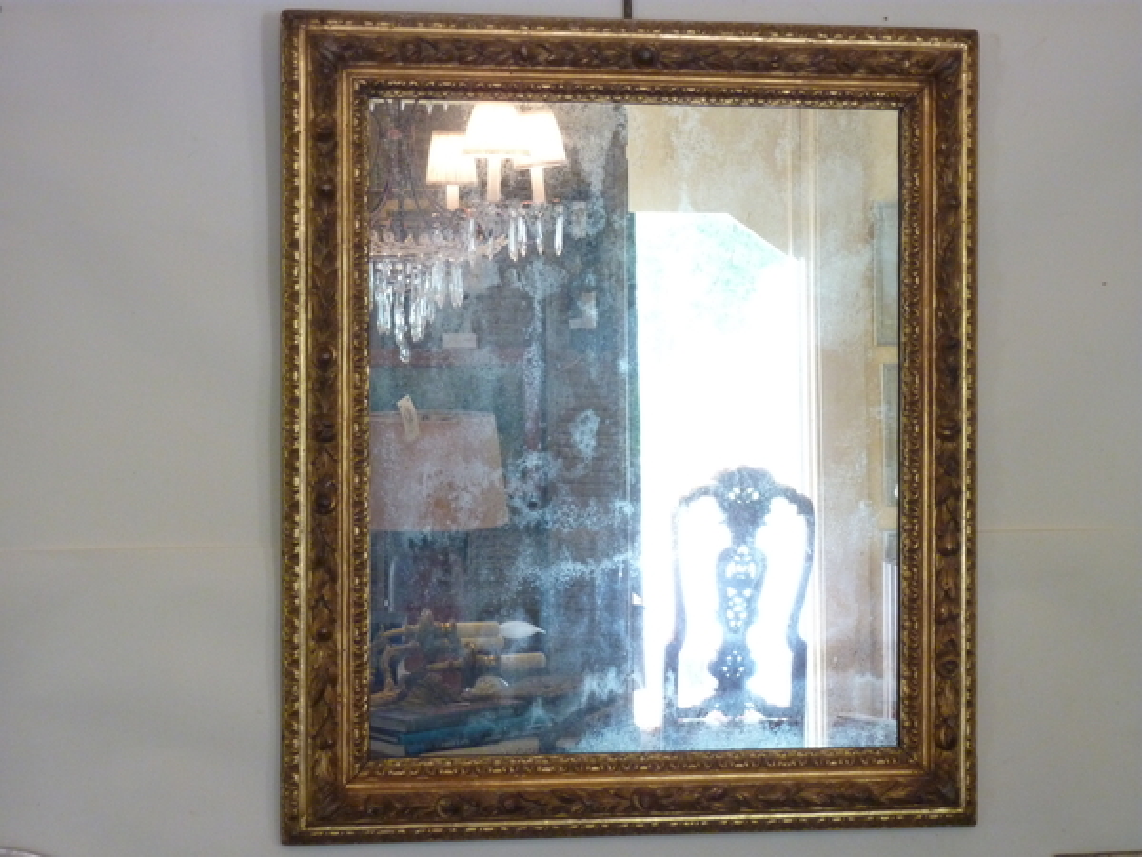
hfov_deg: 29.0
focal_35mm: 67
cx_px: 571
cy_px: 428
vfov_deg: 21.9
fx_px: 2210
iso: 400
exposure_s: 1/25
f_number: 4.1
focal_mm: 11
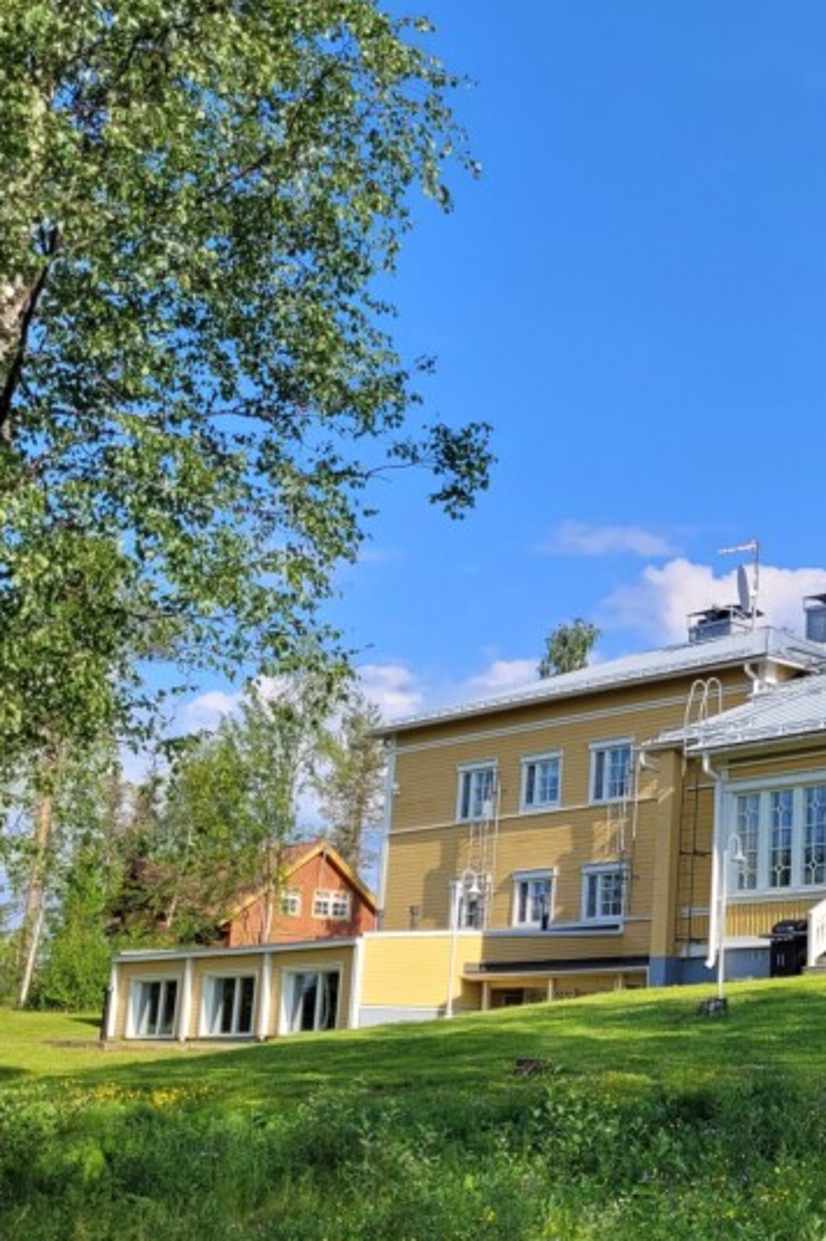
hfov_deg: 24.0
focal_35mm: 52
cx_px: 942
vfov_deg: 38.0
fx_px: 1791
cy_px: 754
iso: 40
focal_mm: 5.4
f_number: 1.8
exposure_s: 1/1663
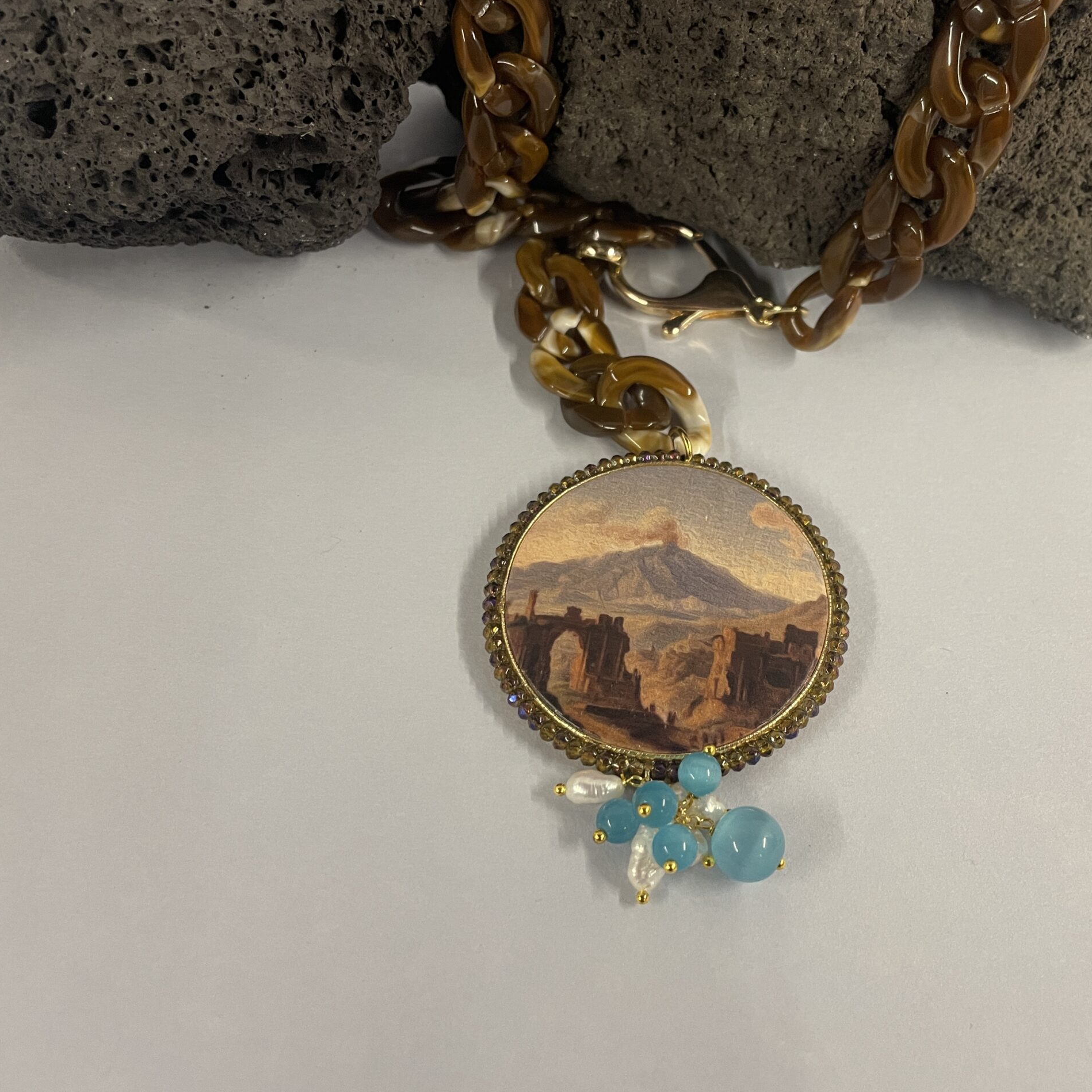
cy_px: 542
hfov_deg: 52.2
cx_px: 648
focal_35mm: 31
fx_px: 1106
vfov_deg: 52.5
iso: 125
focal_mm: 4.2
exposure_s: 1/50
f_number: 1.6
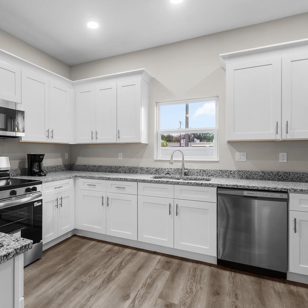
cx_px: 125
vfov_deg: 74.8
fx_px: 201
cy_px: 157
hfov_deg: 74.1
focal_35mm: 20
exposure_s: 1
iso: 100
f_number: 7.1
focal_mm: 10
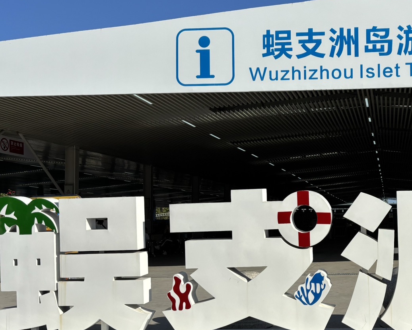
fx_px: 598
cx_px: 346
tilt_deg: +3.6
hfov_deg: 36.4
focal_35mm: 49
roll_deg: +0.7
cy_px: 186
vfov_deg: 30.8
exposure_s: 1/5348
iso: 50
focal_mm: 5.96
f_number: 1.6
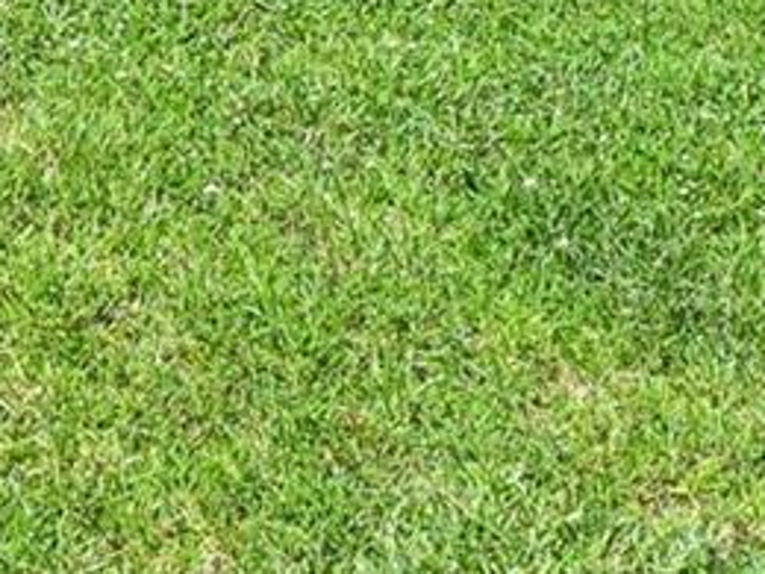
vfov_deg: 11.6
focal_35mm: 106
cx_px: -94
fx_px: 2343
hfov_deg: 17.8
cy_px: -782
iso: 100
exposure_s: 1/200
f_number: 8
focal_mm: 14
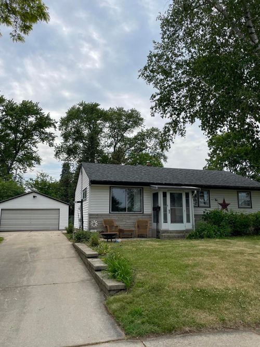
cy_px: 174
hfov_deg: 53.0
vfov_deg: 67.3
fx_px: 260
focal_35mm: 26
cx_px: 130
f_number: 1.6
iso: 32
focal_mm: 4.2
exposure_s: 1/4831
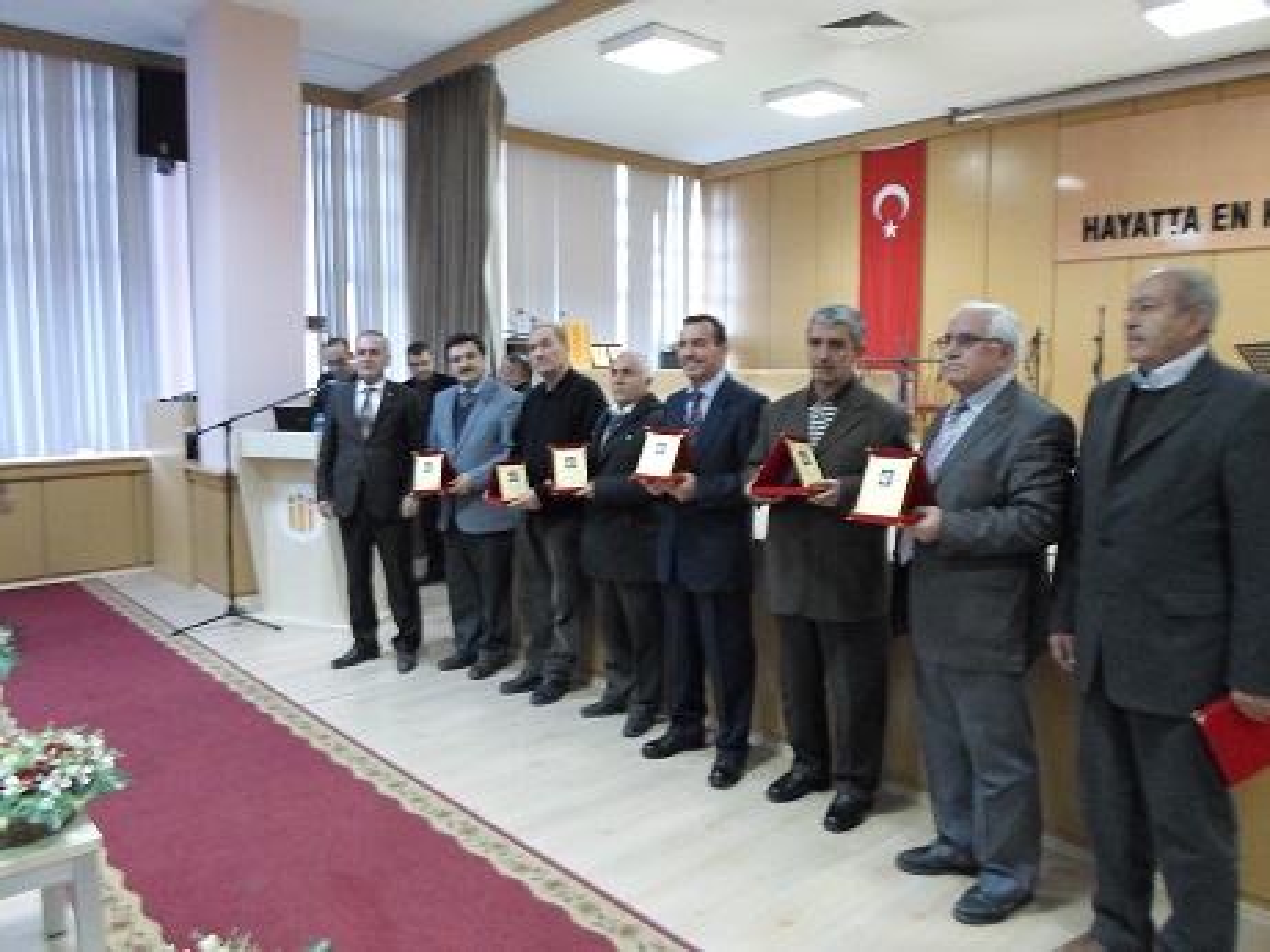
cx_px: 635
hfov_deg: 69.4
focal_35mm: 25
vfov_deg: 54.9
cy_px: 476
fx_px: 917
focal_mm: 4.5
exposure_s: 1/10
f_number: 2.5
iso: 400
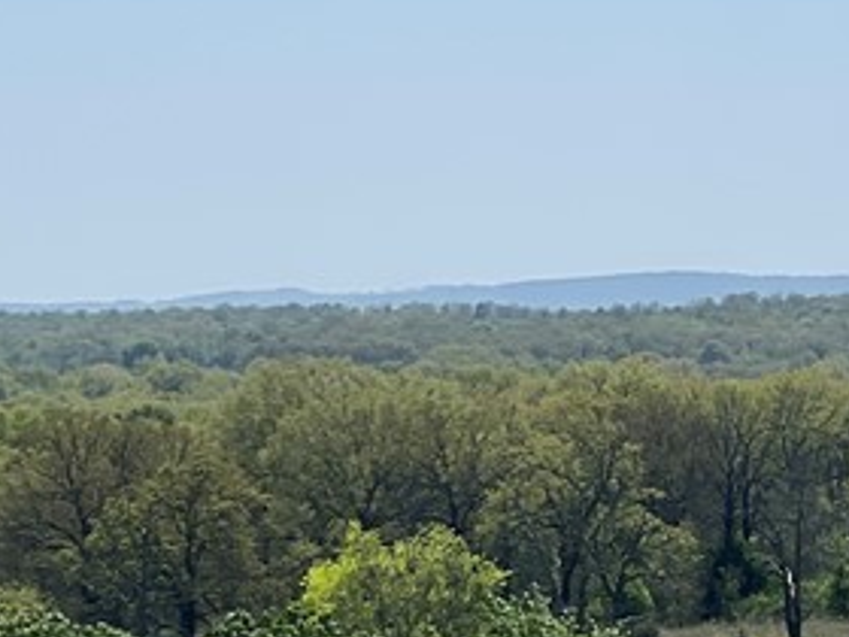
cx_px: 1343
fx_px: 6916
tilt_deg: +0.4
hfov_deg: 6.9
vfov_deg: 5.3
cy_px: 294
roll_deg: -0.6
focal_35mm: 282
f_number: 2.8
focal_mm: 9
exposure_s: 1/1754
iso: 32
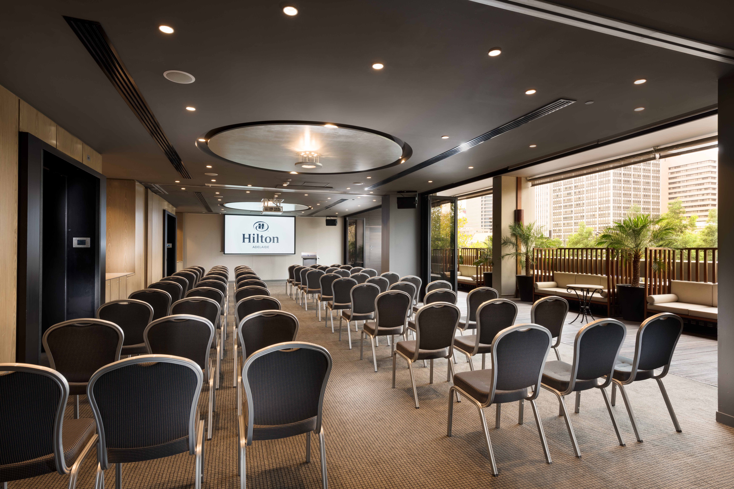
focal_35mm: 19
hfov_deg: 86.9
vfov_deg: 64.6
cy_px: 244
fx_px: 387
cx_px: 367
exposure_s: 1/1.67
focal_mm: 19
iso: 100
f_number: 13
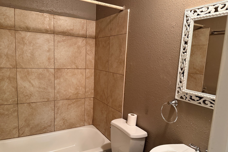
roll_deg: -3.4
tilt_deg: -8.9
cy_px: 85
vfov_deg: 47.8
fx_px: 171
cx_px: 109
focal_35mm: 27
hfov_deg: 67.4
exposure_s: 1/60
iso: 640
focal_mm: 6.76
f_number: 1.78
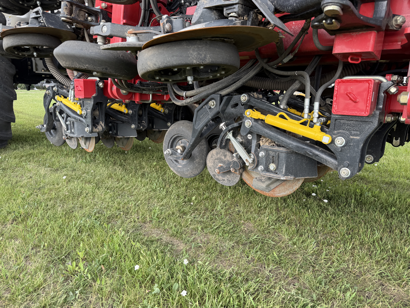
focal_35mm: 24
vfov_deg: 56.8
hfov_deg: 71.6
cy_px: 154
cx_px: 205
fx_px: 284
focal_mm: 6.76
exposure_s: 1/235
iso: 80
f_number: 1.78
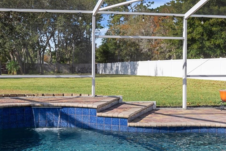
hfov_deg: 38.6
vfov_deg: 27.0
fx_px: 314
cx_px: 56
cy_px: 83
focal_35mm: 50
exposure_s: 1/160
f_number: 8
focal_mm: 20
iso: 320
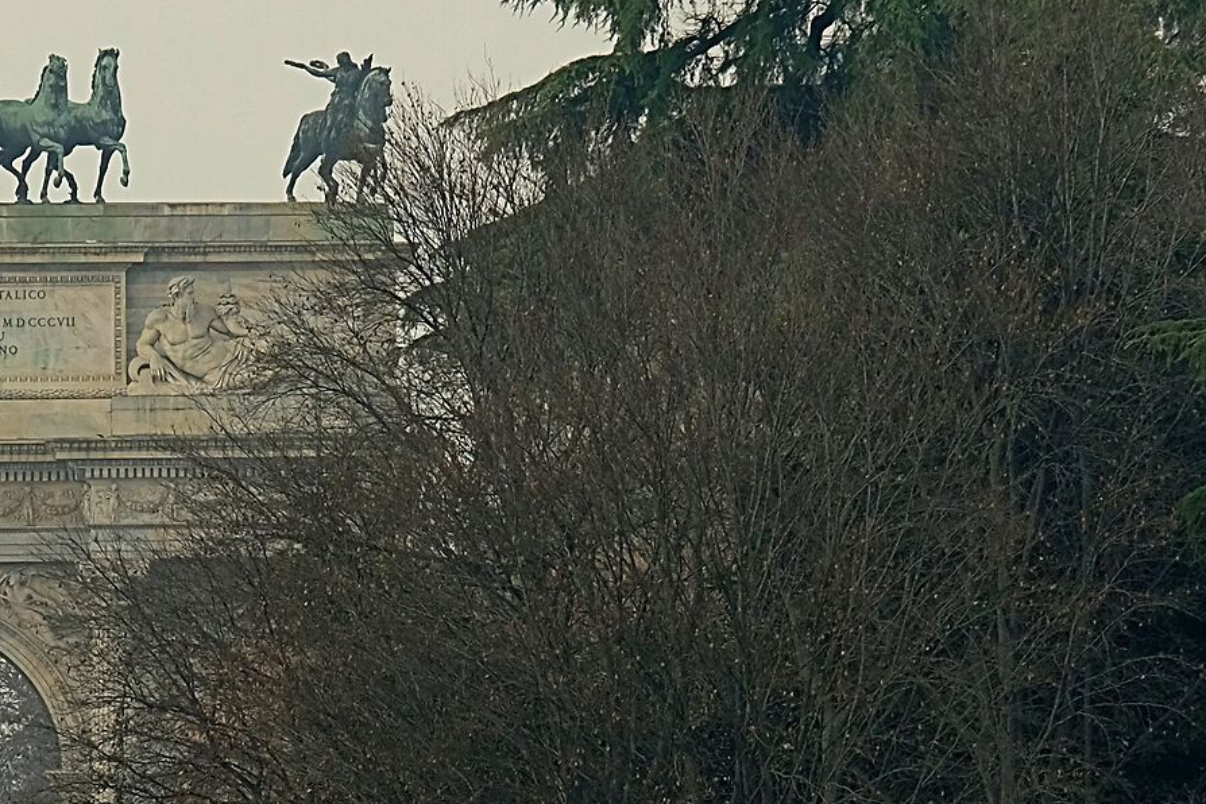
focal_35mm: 690
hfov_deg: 3.0
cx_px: 310
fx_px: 23113
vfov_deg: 2.0
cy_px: 834
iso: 320
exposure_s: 1/210
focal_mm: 171.6
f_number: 8
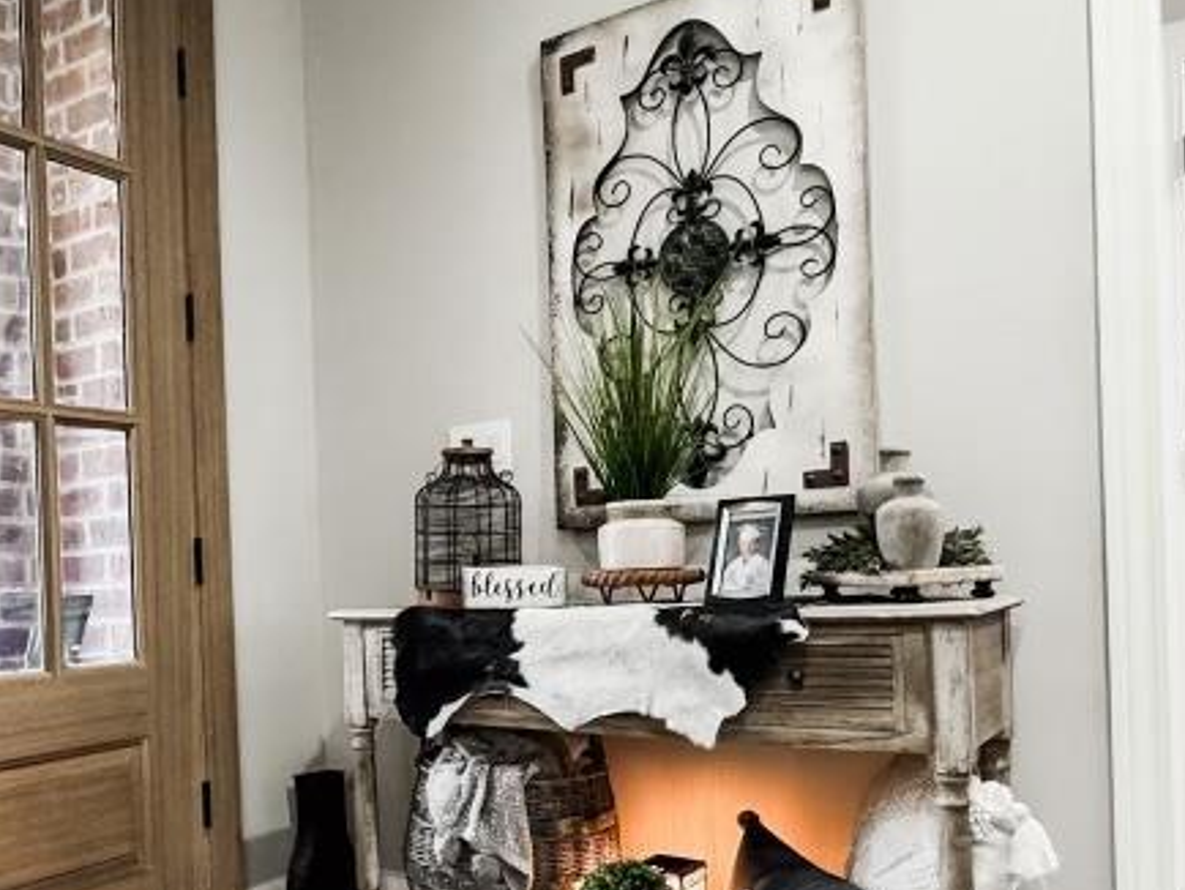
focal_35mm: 33
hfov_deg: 54.1
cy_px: 582
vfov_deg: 42.5
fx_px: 1130
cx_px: 388
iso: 400
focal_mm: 2.22
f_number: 2.2
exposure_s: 1/60
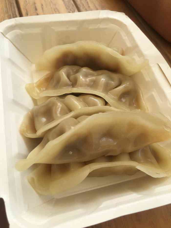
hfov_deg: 48.2
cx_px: 86
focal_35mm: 29
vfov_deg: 61.7
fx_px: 191
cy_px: 114
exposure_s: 1/874
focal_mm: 4.15
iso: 25
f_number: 2.2
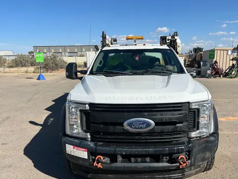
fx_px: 213
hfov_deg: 58.3
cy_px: 102
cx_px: 125
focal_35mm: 31
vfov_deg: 45.3
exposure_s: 1/6579
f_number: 1.5
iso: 50
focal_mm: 5.7
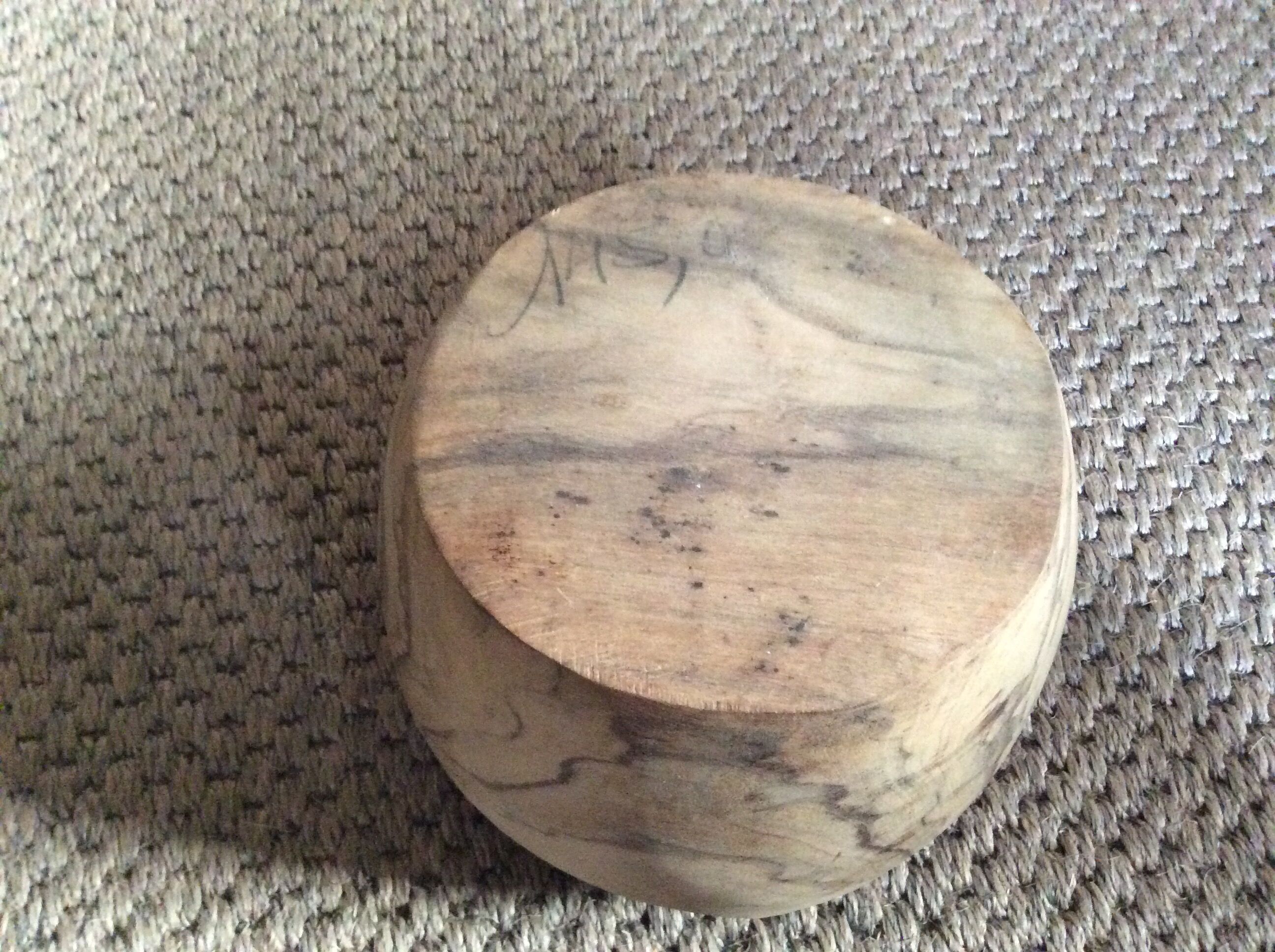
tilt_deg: -65.0
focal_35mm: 32
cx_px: 638
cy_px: 476
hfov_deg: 56.9
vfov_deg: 44.1
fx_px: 1177
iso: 500
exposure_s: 1/17
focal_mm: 3.3
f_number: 2.4
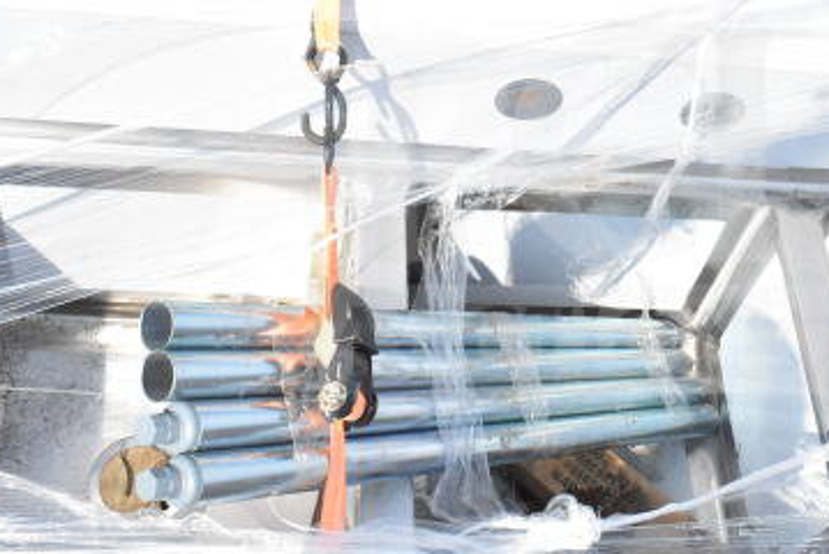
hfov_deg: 35.2
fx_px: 1291
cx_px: 566
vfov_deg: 24.2
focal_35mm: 56
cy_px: 211
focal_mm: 22
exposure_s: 1/800
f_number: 14
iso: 1600
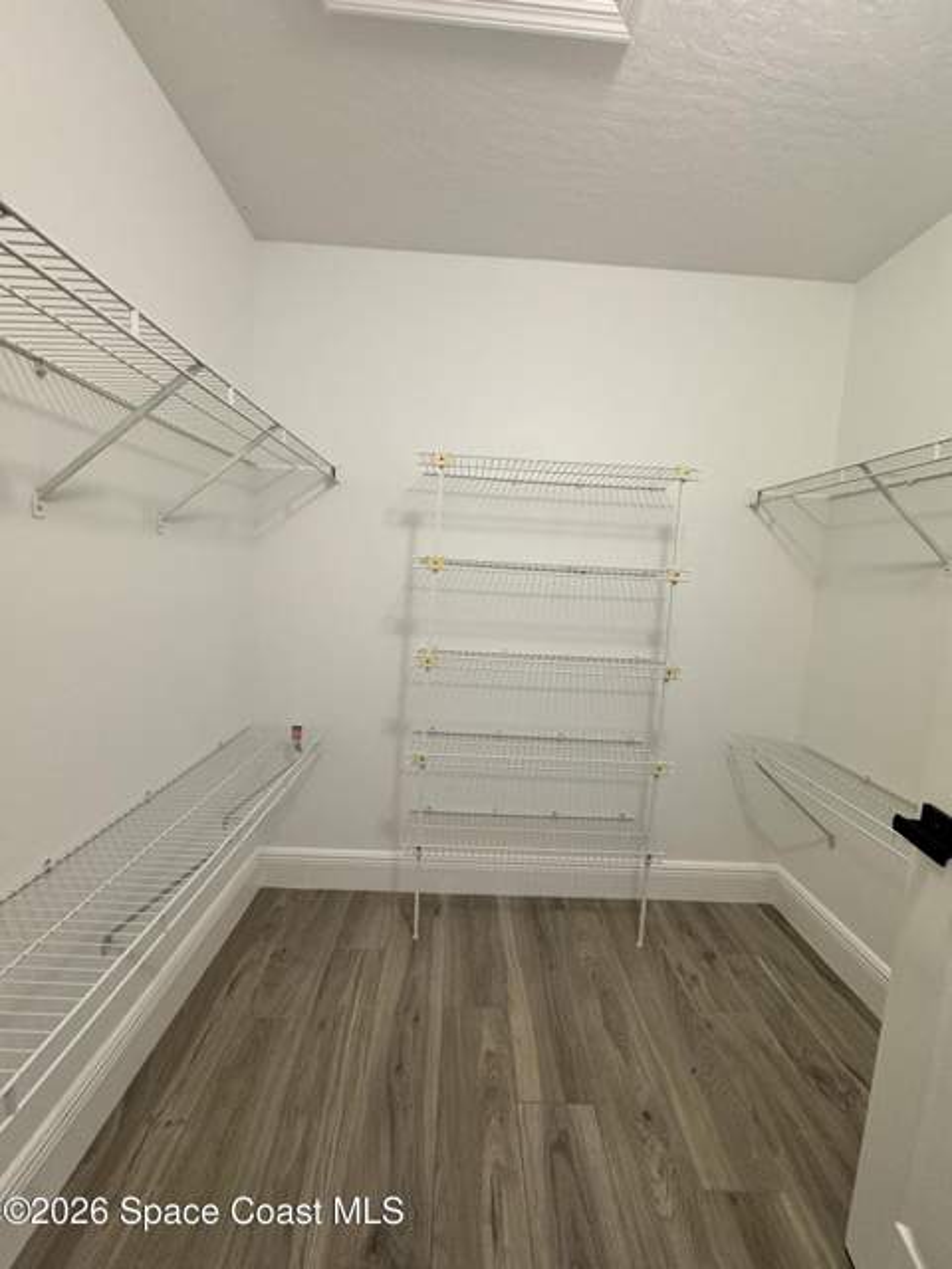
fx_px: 513
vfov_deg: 102.1
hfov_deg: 85.7
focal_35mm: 14
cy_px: 634
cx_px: 476
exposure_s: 1/120
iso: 200
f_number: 2.2
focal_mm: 2.22
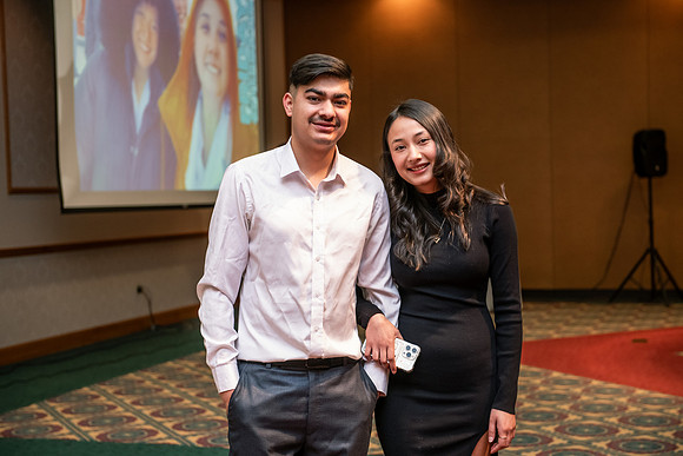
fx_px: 1139
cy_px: 228
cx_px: 342
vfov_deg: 22.6
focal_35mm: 60
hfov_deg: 33.4
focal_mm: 60
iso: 1600
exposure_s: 1/160
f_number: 3.5
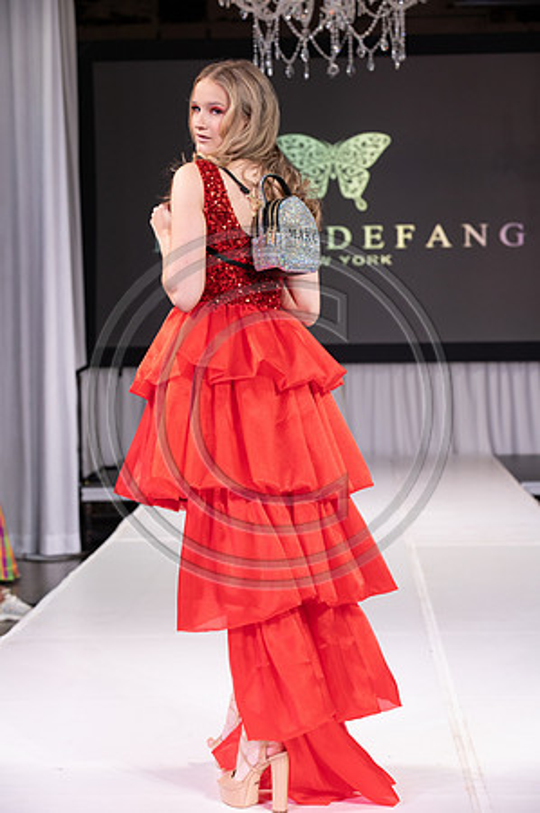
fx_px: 1917
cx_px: 270
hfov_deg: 16.0
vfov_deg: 23.9
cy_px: 406
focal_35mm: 85
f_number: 5.6
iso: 2000
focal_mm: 85
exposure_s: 1/400
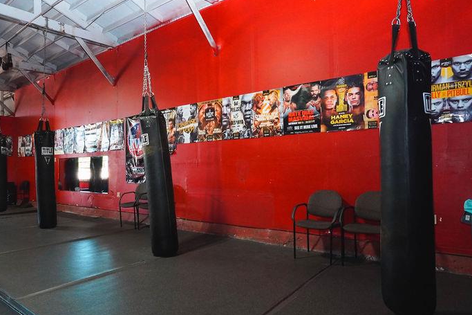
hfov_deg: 71.8
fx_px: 324
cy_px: 171
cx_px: 205
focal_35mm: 25
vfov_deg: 51.6
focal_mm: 11
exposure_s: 1/30
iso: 2000
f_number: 10
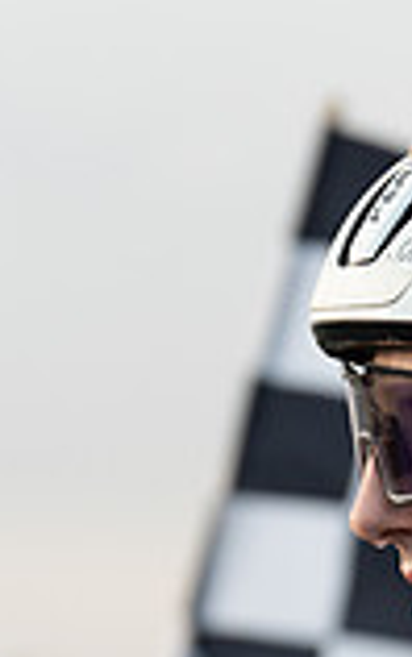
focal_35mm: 270
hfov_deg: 4.9
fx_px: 4842
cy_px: 715
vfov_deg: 7.7
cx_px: 508
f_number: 3.2
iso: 400
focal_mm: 93
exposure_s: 1/1250
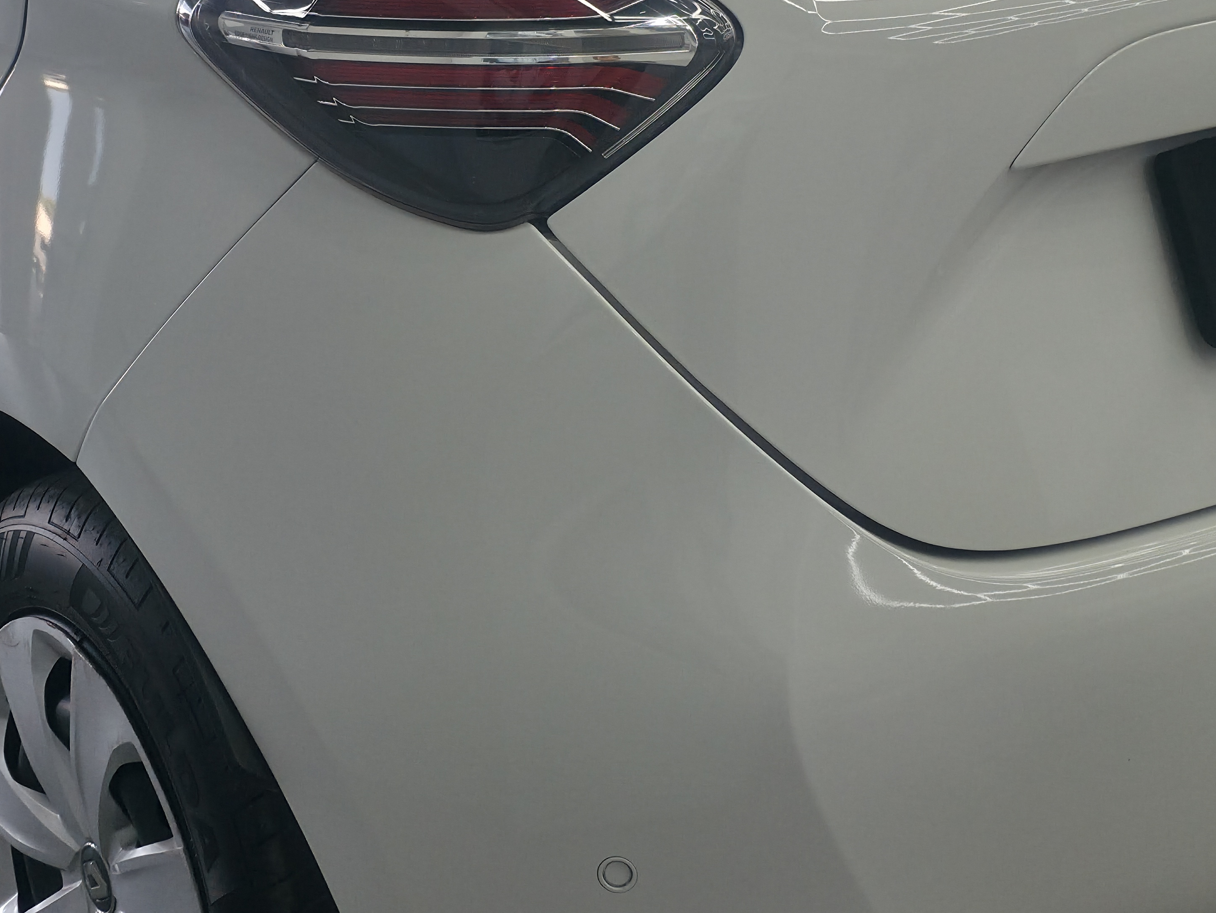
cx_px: 363
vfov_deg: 22.1
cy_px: 105
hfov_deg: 29.5
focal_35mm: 65
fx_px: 2284
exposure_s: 1/359
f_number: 1.7
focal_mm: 6.3
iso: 50
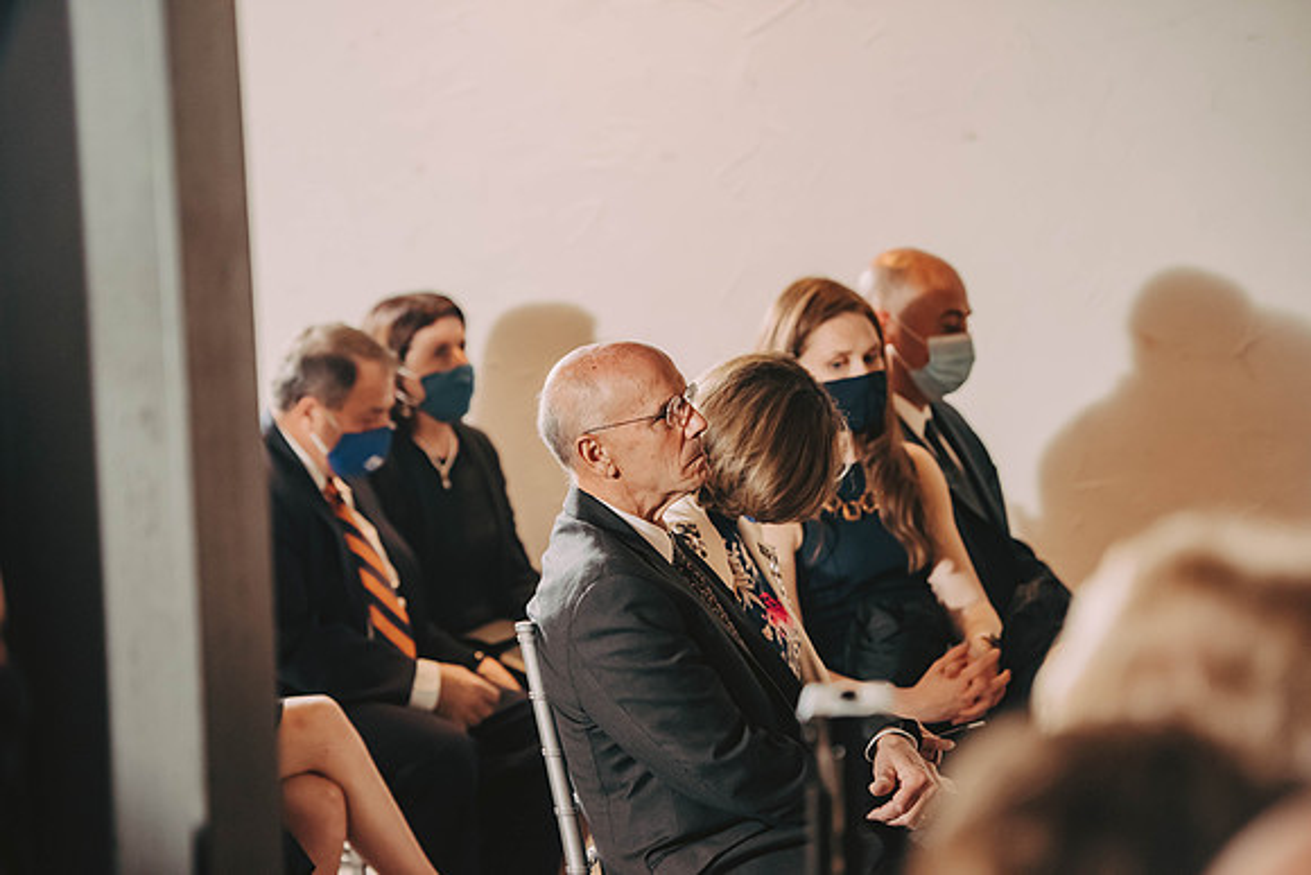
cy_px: 438
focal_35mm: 122
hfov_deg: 16.8
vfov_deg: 11.2
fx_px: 4444
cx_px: 656
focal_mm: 122
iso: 2000
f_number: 3.2
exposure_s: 1/250
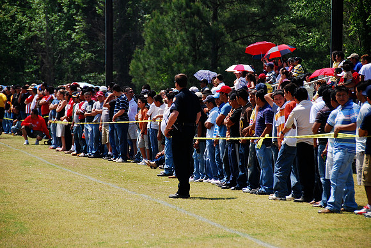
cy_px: 124
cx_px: 186
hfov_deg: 9.1
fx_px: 2321
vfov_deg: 6.1
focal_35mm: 225
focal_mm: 150
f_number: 5.6
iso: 100
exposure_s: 1/320
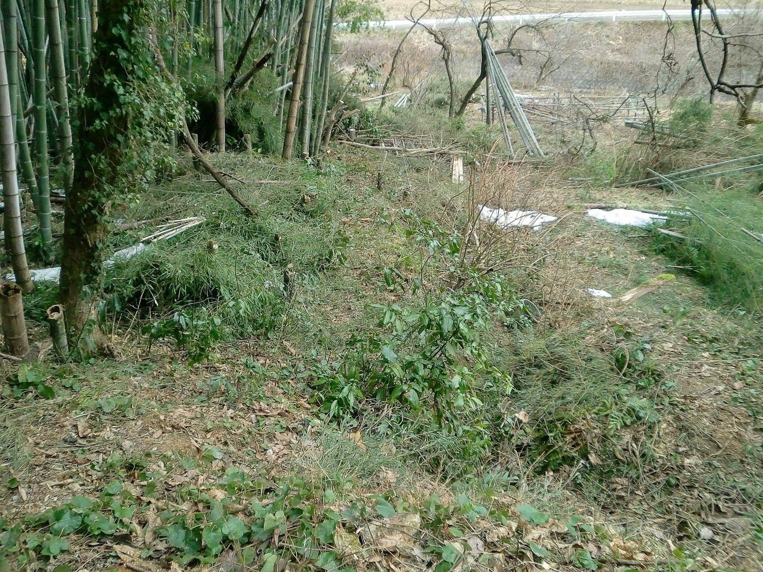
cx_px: 382
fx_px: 749
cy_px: 286
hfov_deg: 54.0
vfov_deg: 41.8
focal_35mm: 34
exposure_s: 1/30
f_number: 2.8
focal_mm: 5.58
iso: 400
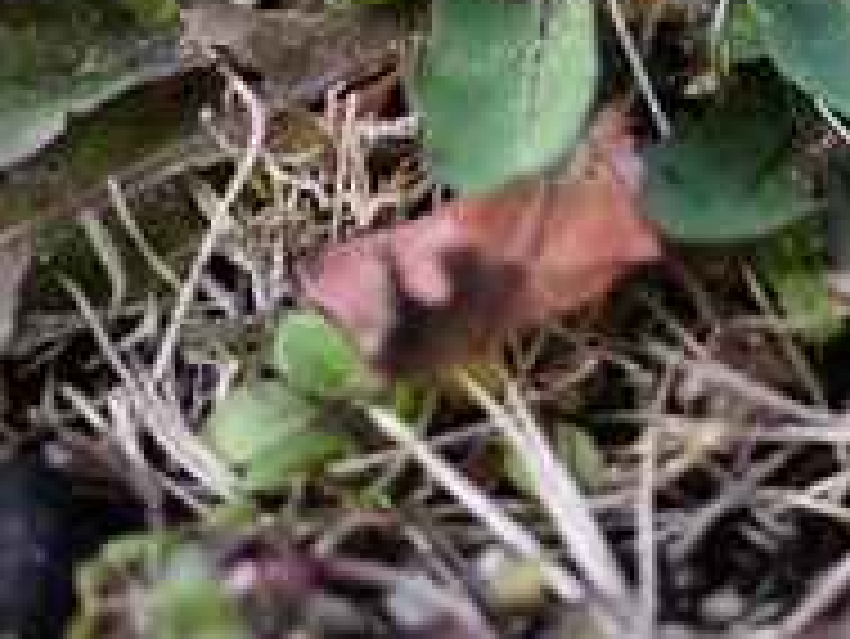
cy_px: -63
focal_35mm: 89
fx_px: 2187
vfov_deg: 16.1
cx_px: 881
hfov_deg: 21.1
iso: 100
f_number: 2.5
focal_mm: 14
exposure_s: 1/100
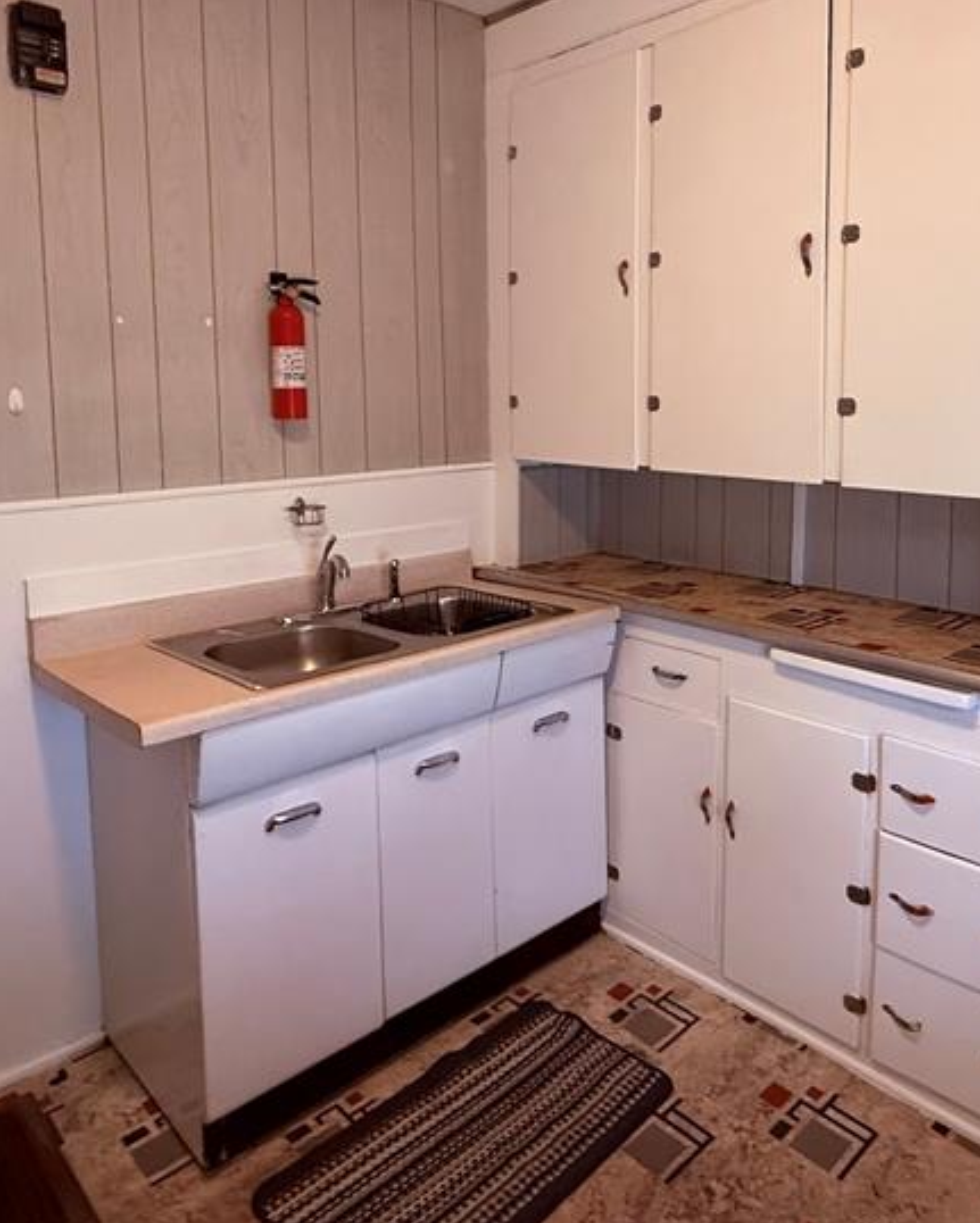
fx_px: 942
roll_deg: -0.5
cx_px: 607
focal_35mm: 26
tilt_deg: -3.7
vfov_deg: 65.2
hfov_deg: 54.4
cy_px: 468
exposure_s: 1/60
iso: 640
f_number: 2.2
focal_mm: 2.22
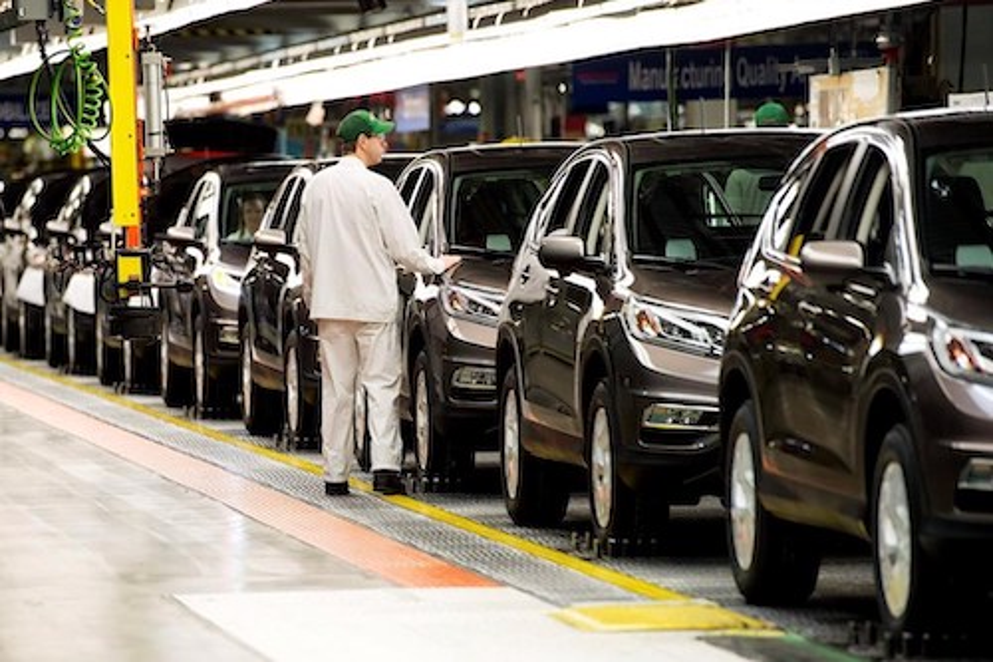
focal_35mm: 200
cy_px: 331
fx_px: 5515
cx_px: 496
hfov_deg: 10.3
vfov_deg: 6.9
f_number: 4
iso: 2000
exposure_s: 1/320
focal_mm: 200
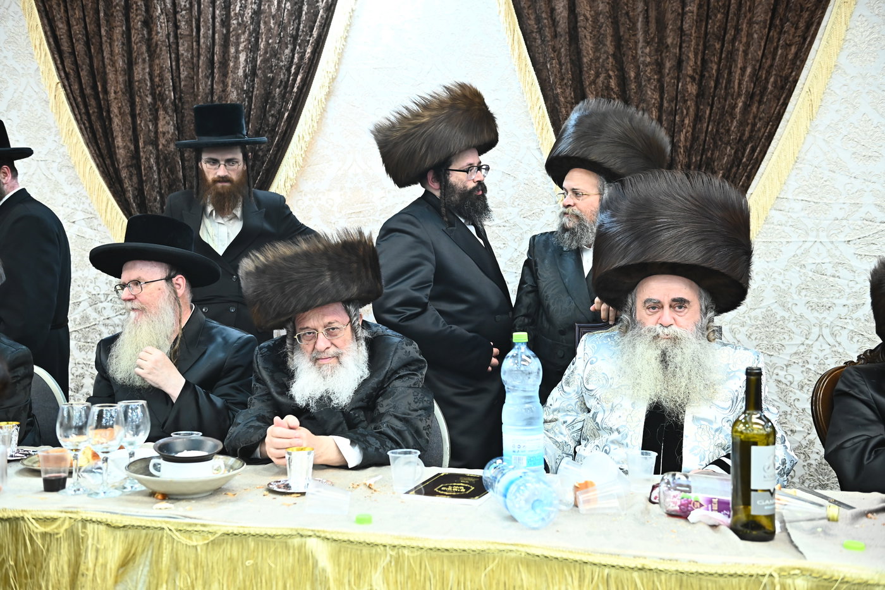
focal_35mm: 38
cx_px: 442
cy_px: 295
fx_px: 934
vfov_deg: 35.0
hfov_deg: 50.7
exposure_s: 1/200
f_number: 3.5
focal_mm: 38
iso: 2000
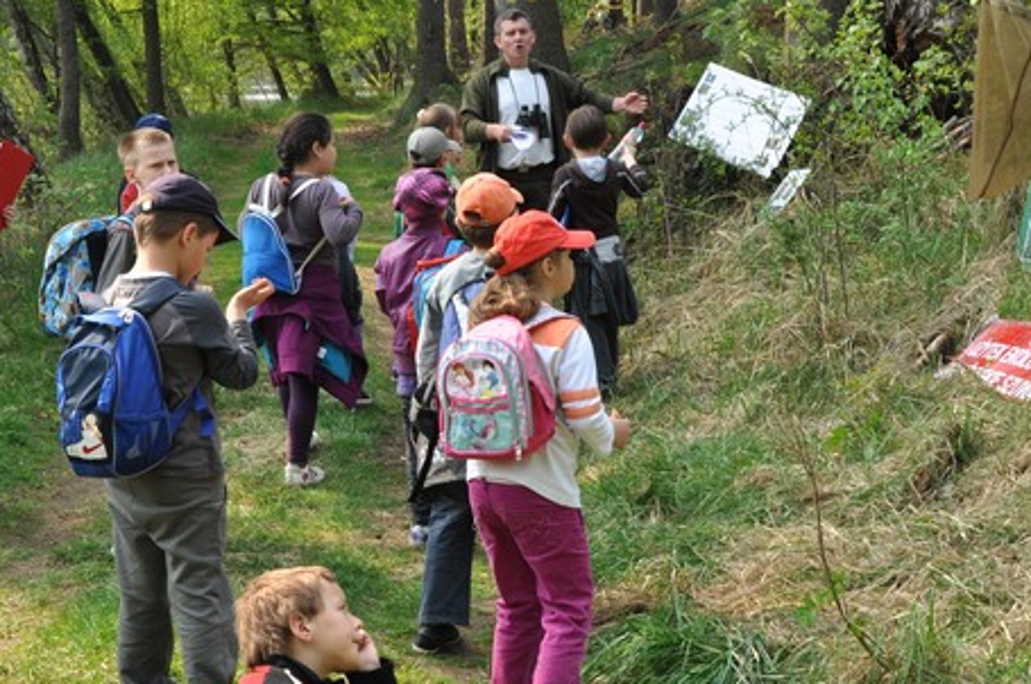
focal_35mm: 58
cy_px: 429
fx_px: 1659
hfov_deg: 34.4
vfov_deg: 23.3
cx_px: 607
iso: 500
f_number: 9
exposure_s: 1/320
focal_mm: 22
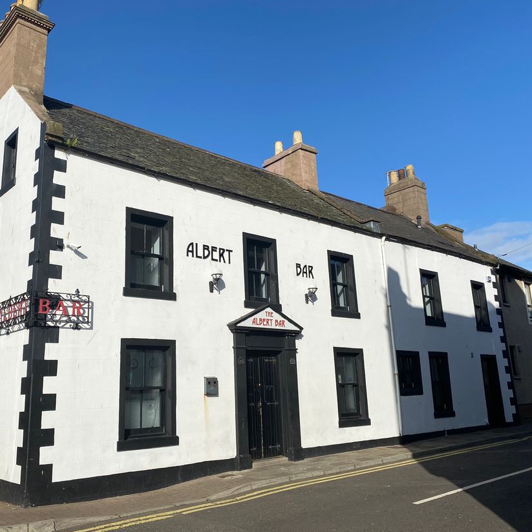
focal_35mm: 31
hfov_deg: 52.4
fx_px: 539
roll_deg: +1.0
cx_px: 233
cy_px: 267
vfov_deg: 52.5
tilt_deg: +14.2
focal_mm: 4.25
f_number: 1.8
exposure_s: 1/5495
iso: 32
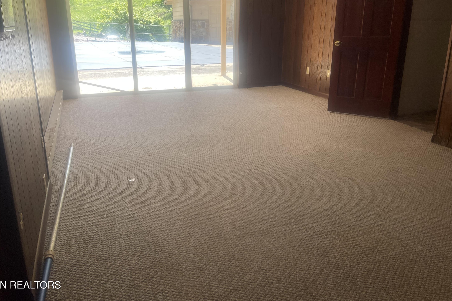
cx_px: 221
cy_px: 125
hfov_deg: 67.4
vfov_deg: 47.7
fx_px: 339
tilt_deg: -16.9
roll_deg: -0.1
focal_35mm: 27
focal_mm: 5.1
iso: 32
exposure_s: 1/239
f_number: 1.6
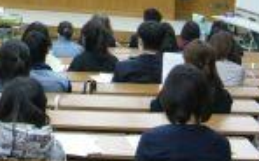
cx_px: -54
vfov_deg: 10.2
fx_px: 874
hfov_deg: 16.2
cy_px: -70
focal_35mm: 124
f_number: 2.9
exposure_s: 1/15
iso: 125
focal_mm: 6
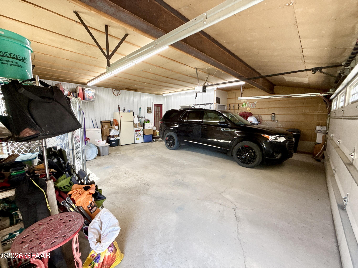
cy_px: 134
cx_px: 179
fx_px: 145
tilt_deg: -6.7
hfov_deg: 102.1
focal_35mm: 14
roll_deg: +0.3
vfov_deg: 85.7
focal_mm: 2.22
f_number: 2.2
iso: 200
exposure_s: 1/120
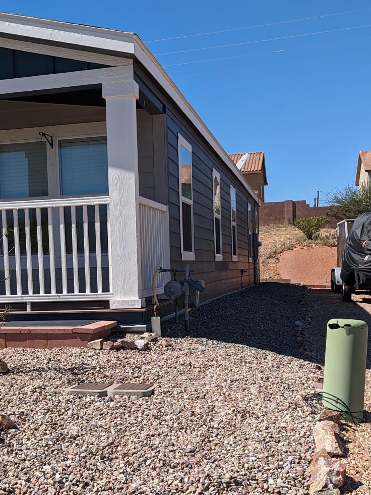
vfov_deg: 38.7
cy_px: 305
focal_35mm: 49
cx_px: 113
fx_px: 700
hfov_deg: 29.4
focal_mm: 6.81
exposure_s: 1/1770
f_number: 1.85
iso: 42
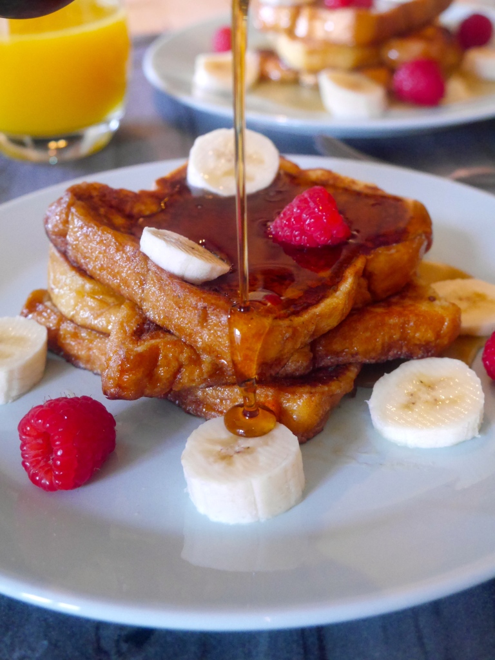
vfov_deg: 41.2
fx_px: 877
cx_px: 248
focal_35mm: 46
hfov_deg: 31.5
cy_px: 330
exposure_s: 1/60
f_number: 5.1
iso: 2000
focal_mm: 23
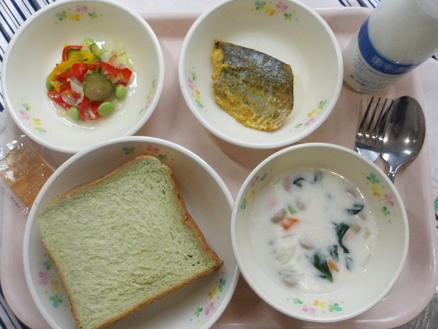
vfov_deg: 49.8
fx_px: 354
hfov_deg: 63.4
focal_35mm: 28
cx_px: 215
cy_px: 166
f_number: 10.4
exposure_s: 1/60
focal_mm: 4.9
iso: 1097
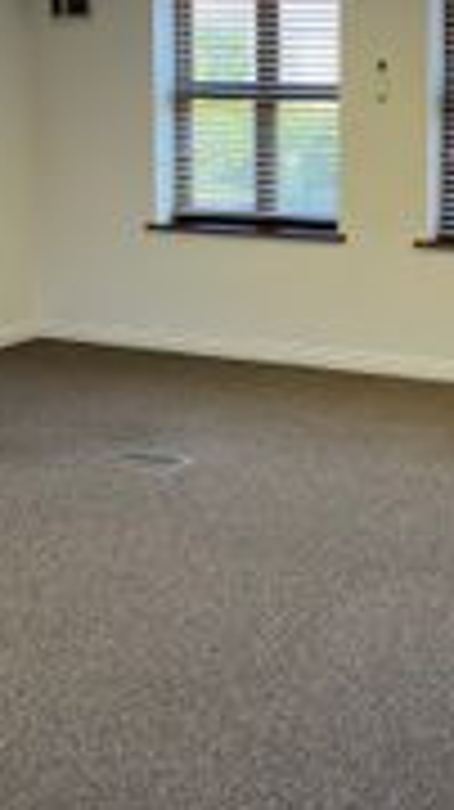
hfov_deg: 18.9
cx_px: 364
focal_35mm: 63
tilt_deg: -7.4
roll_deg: -1.1
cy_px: 274
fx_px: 1351
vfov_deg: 33.1
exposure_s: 1/100
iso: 50
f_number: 1.6
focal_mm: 5.1
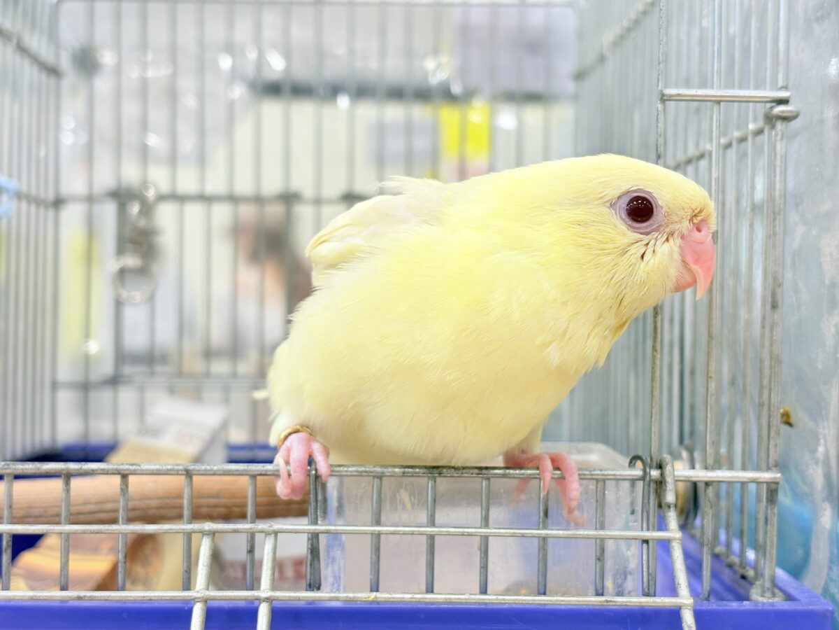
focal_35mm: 52
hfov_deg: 36.8
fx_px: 1260
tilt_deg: +0.5
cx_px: 420
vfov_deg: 28.0
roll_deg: +0.2
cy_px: 315
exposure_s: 1/50
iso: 40
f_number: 1.6
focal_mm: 5.96
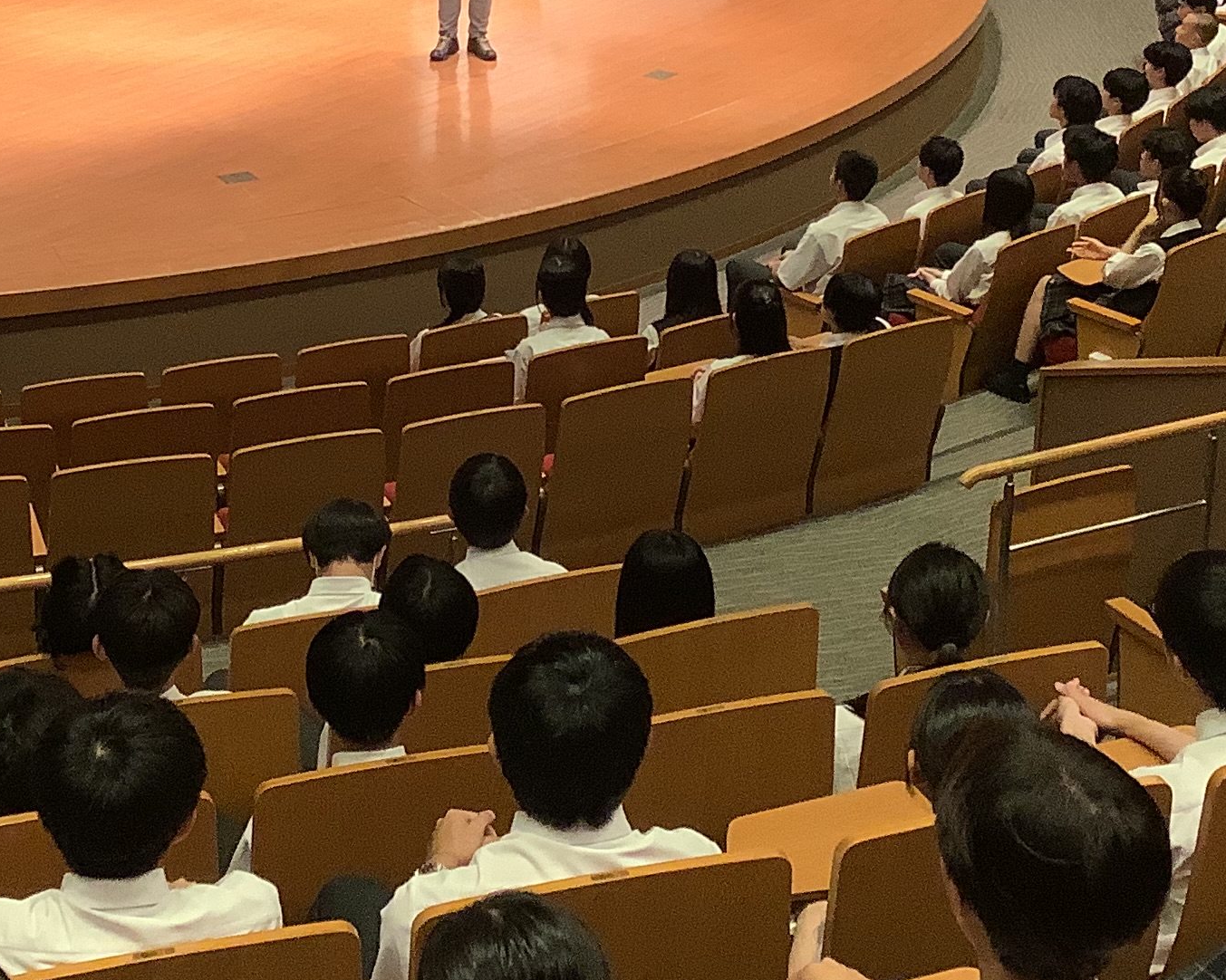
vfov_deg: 20.7
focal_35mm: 73
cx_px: 524
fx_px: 2648
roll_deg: -0.5
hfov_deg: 26.0
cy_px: 189
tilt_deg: -19.8
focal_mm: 3.3
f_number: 2.4
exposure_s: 1/50
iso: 80
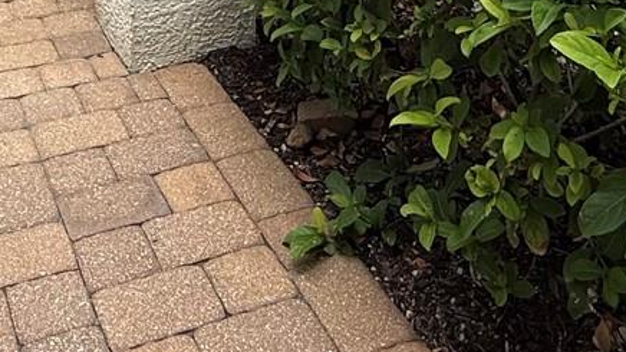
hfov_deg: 36.4
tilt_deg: -4.7
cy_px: -305
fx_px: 929
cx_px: 161
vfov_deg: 17.1
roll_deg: +0.8
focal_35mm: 56
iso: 50
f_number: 2.2
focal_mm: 2.22
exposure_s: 1/709
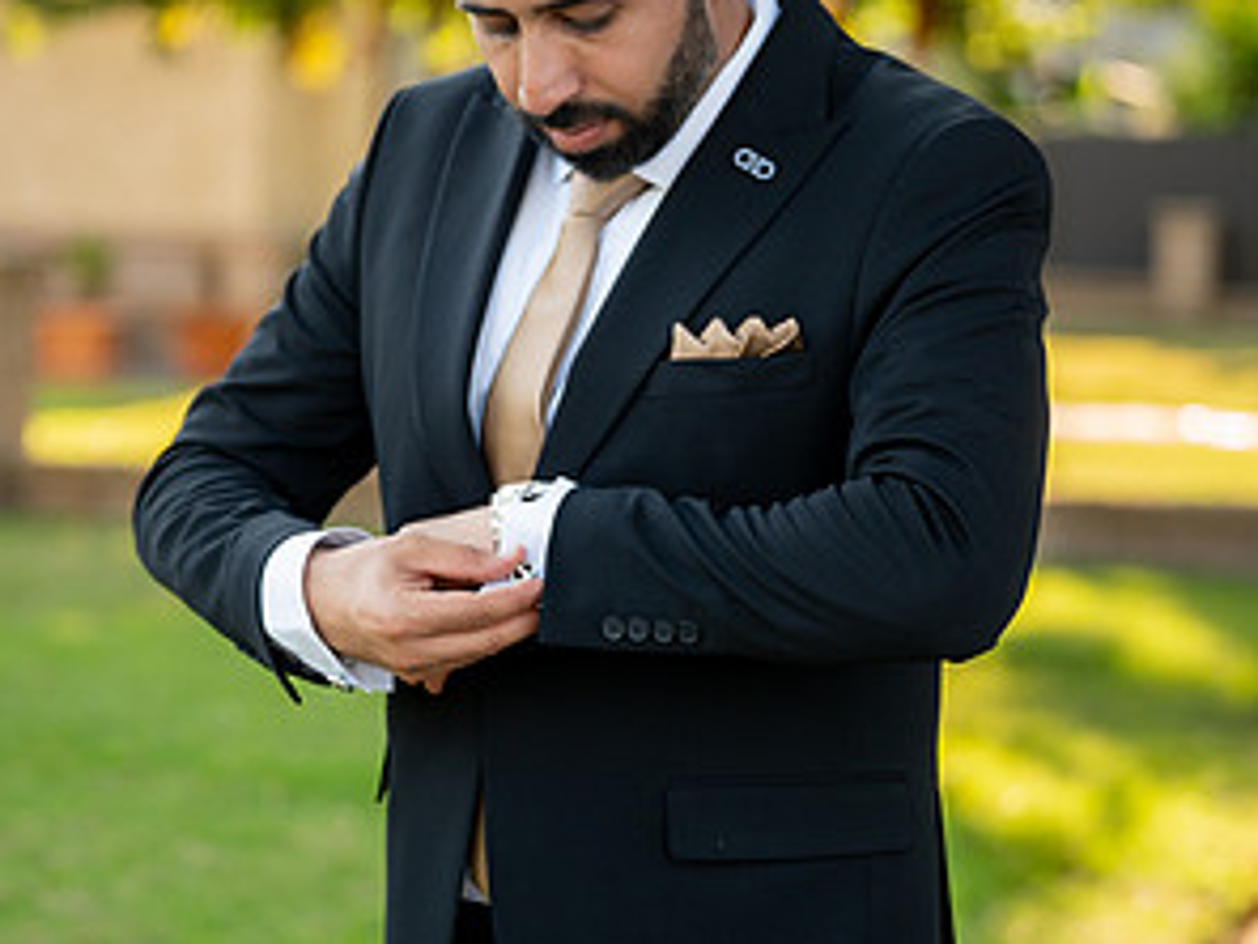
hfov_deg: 17.3
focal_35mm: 114
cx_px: 625
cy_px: 523
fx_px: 4143
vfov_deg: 13.0
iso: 320
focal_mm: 78
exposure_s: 1/500
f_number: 2.8
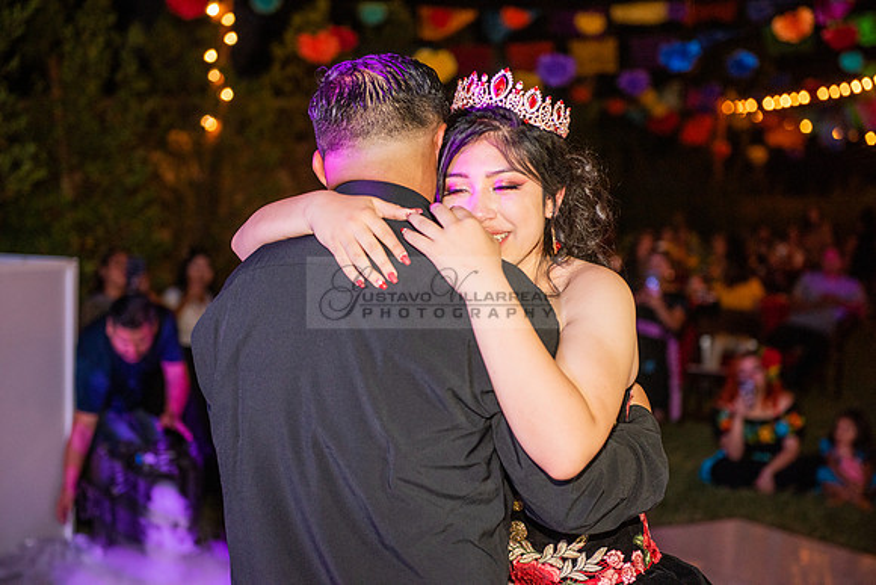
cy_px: 292
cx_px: 438
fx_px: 1704
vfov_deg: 19.5
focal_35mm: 70
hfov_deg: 28.8
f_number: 3.5
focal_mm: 70
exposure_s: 1/200
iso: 1600
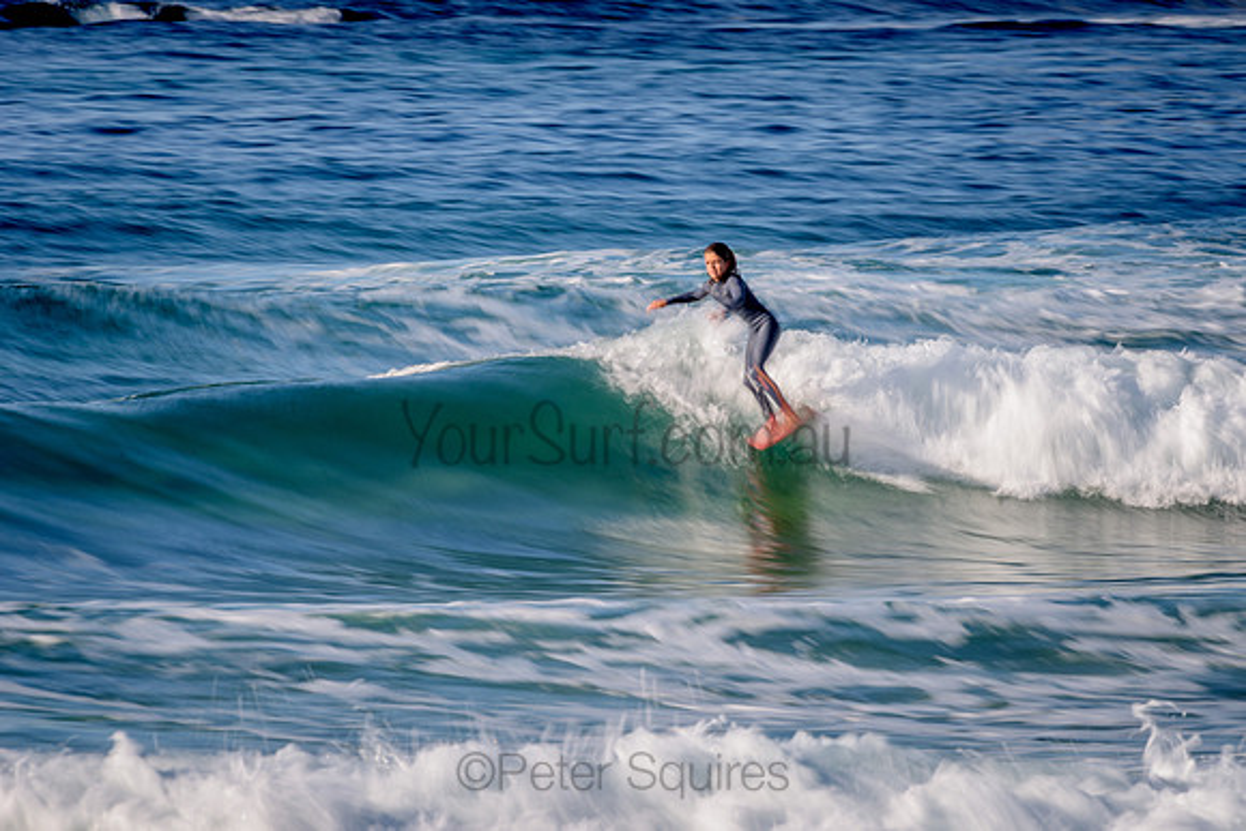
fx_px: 21219
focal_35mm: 613
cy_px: 432
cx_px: 764
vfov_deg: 2.2
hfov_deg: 3.4
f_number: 16
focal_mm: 500
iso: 31
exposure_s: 1/13
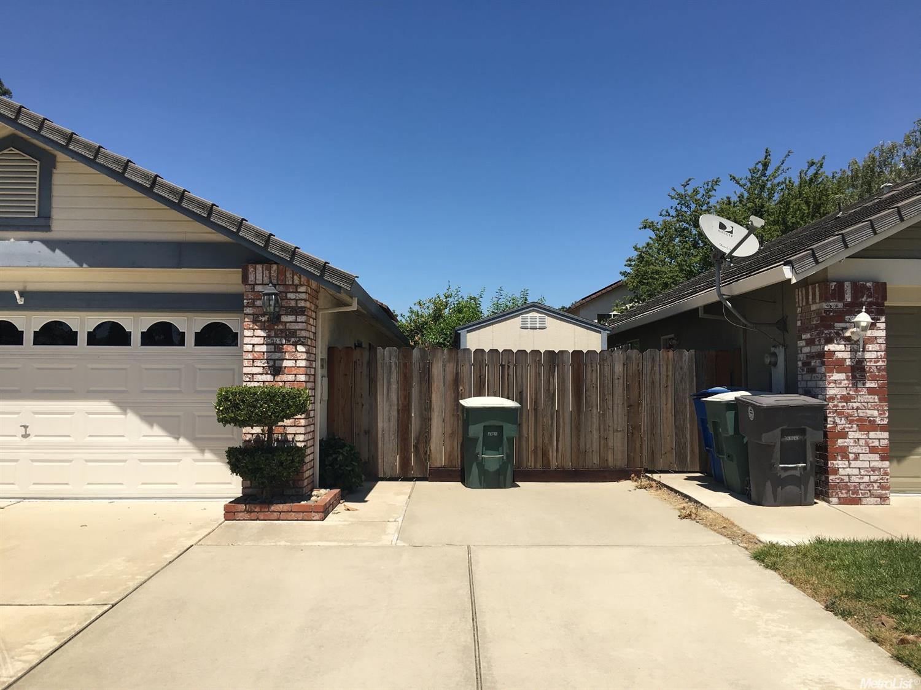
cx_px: 460
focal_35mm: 29
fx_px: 771
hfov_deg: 61.7
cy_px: 345
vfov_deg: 48.2
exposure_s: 1/1672
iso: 25
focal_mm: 4.15
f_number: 2.2
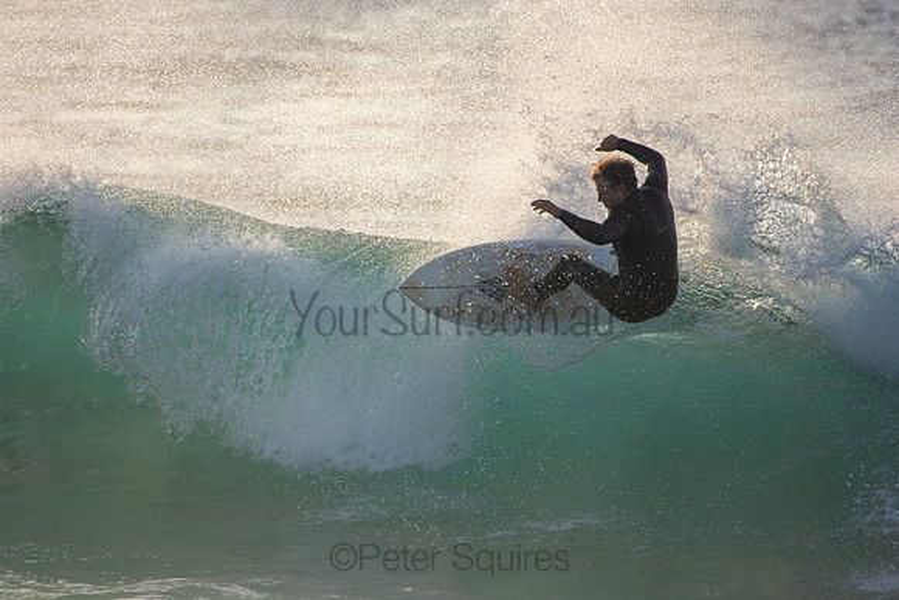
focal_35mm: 750
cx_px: 450
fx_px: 18733
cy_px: 300
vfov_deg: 1.8
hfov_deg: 2.7
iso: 320
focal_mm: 500
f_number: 5.6
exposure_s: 1/1250
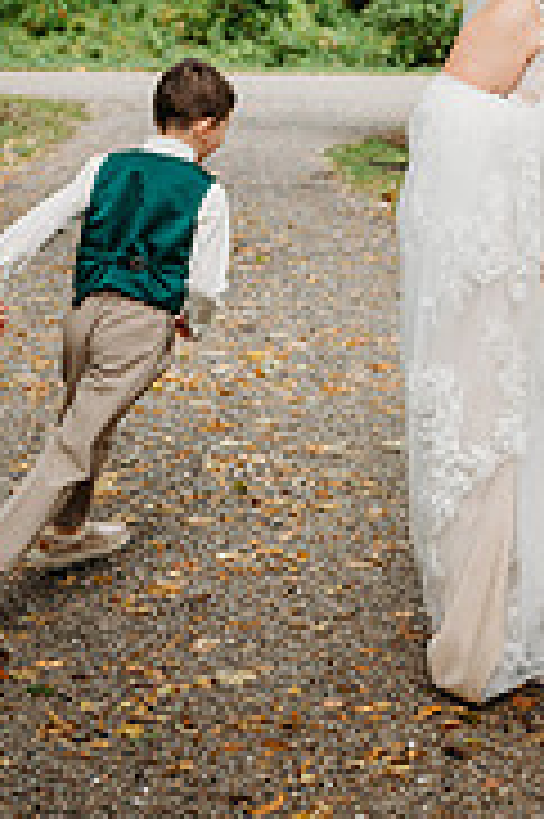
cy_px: -32
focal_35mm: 89
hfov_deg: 15.0
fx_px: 2021
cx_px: 575
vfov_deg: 21.9
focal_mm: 36
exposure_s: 1/500
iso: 200
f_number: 3.2
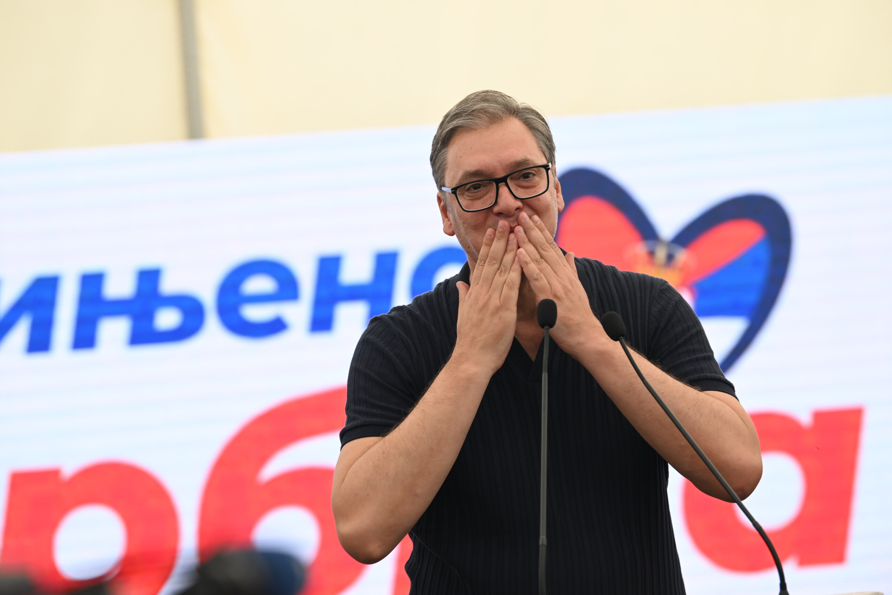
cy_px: 298
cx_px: 446
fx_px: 3345
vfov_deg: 10.2
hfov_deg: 15.2
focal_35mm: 135
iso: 800
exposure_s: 1/250
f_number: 4.5
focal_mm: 135
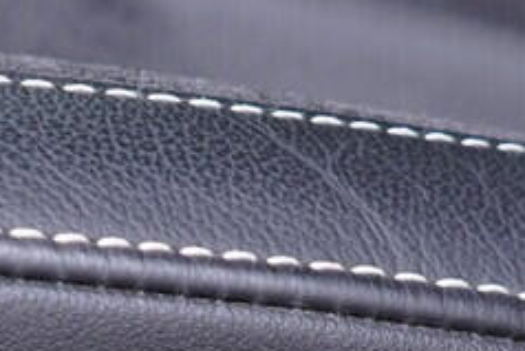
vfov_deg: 6.0
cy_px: 929
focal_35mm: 218
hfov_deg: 9.3
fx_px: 3181
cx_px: -121
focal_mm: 24
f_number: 2.8
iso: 320
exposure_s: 1/40
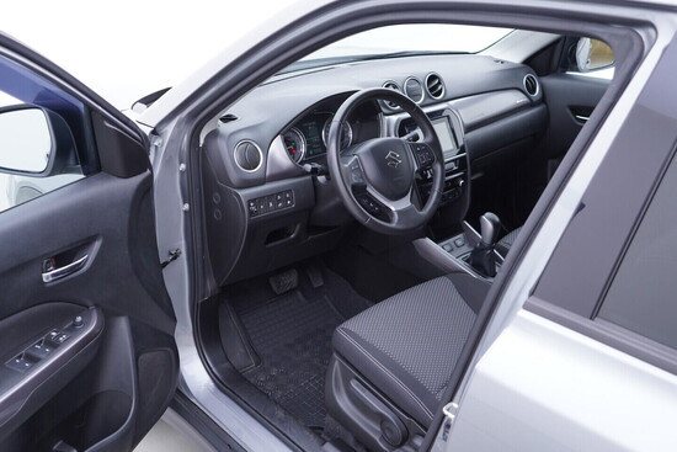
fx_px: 677
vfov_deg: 36.9
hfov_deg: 53.1
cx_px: 338
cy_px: 226
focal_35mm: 36
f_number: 2.8
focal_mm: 24
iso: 200
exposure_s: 1/40
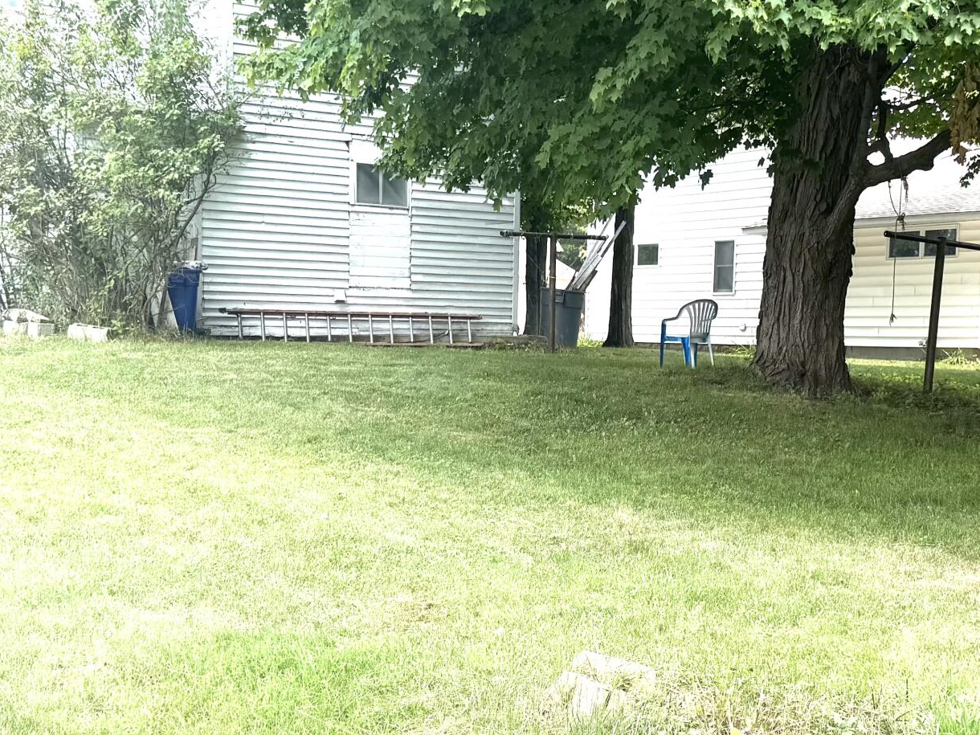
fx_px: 1670
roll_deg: -1.2
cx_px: 572
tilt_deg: -5.3
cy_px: 445
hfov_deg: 32.6
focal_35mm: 59
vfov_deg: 24.8
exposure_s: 1/747
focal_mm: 6.76
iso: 80
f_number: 1.78
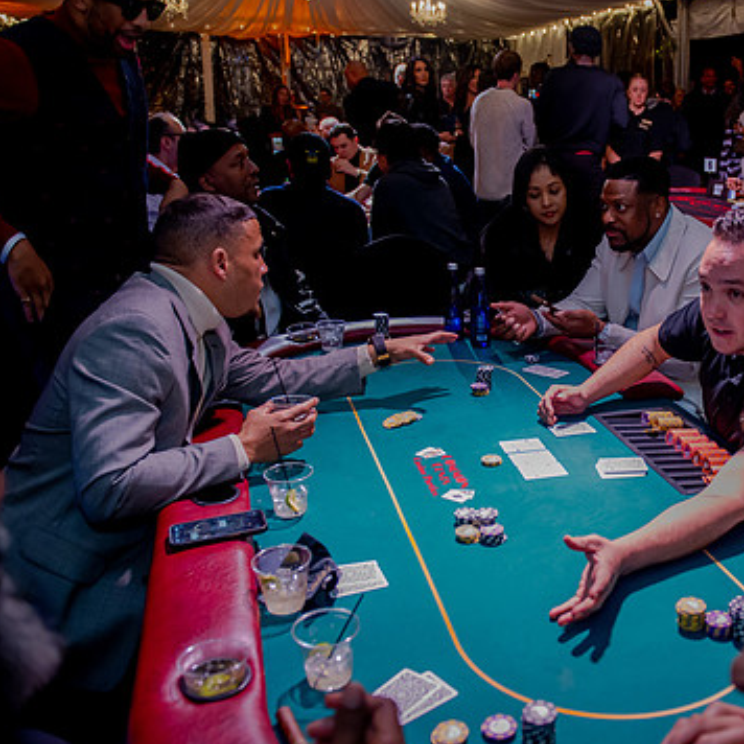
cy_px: 334
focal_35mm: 36
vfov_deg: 46.0
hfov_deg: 44.6
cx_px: 555
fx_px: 875
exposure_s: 1/250
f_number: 3.2
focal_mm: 24
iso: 3200
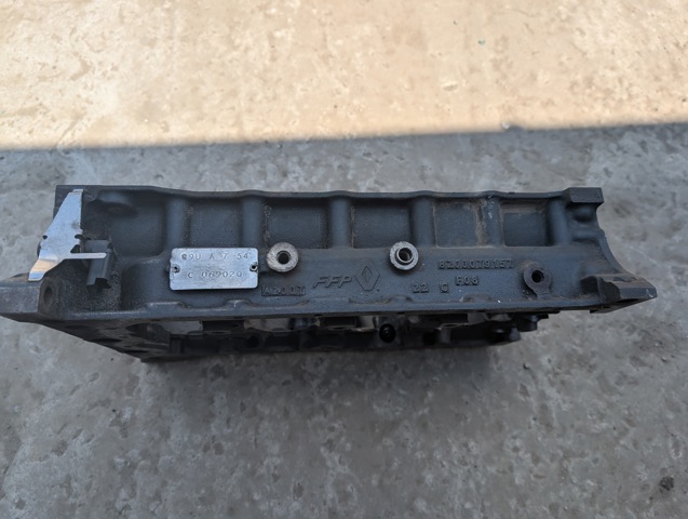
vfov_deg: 57.0
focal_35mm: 24
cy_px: 260
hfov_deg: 71.5
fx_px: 478
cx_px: 344
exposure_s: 1/628
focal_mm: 6.9
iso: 20
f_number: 1.68
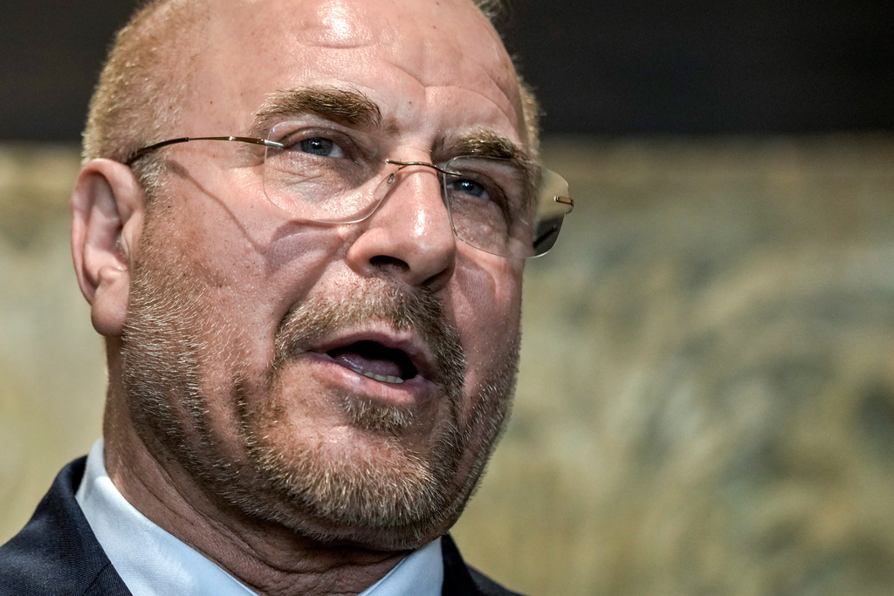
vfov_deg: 7.1
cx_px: 447
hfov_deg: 10.6
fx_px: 4818
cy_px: 298
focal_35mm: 194
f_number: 3.2
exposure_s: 1/125
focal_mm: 194
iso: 1250
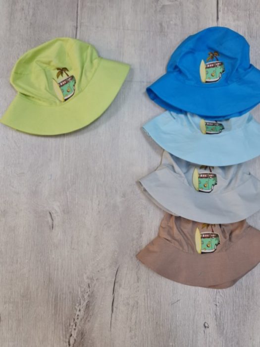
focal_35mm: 25
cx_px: 130
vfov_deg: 69.4
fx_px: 250
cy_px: 174
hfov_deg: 54.9
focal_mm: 7
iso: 125
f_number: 1.8
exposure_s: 1/100
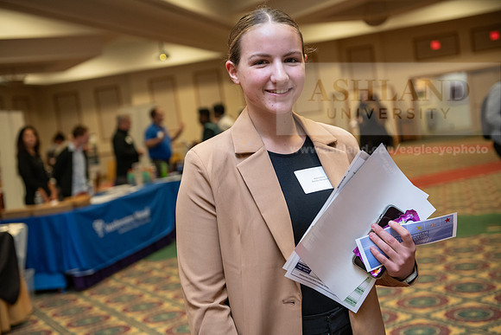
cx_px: 250
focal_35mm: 52
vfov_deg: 26.0
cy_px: 168
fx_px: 724
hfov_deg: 38.2
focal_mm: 52
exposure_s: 1/200
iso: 1250
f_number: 3.2
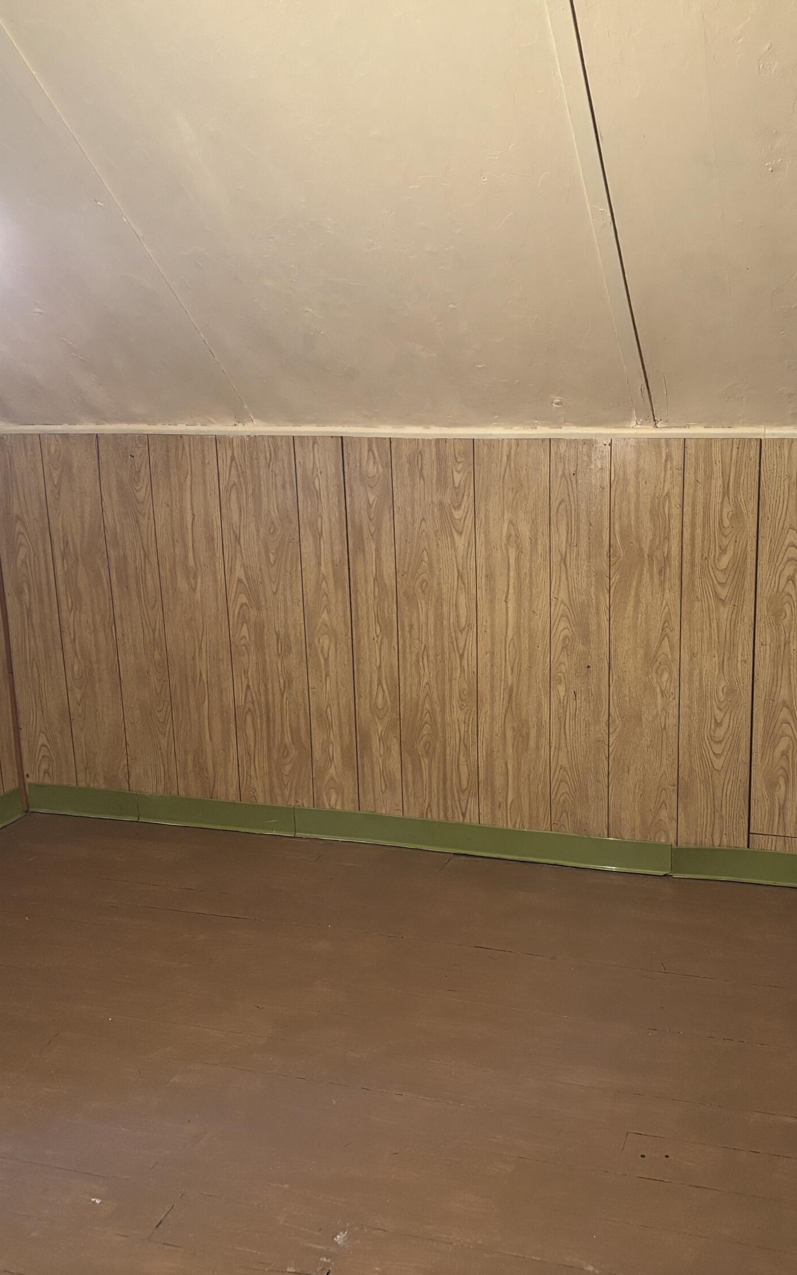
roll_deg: +2.3
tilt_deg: -14.1
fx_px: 1286
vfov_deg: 52.7
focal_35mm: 37
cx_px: 484
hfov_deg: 34.3
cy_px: 634
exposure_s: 1/40
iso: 500
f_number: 1.6
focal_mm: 5.96
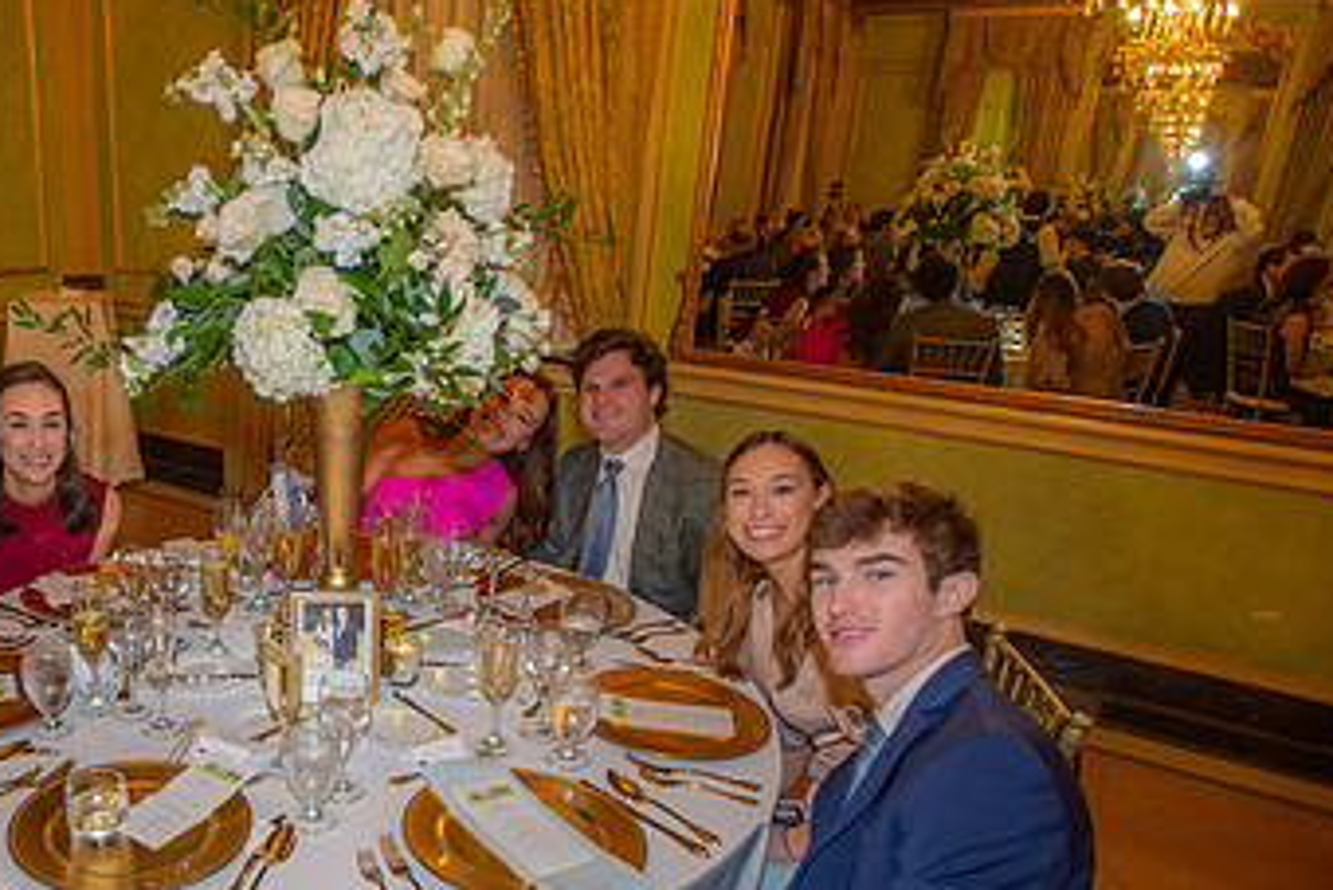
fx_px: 1074
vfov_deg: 44.4
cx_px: 325
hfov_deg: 60.0
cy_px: 584
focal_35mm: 29
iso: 1250
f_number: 2.8
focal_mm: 17
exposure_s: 1/80
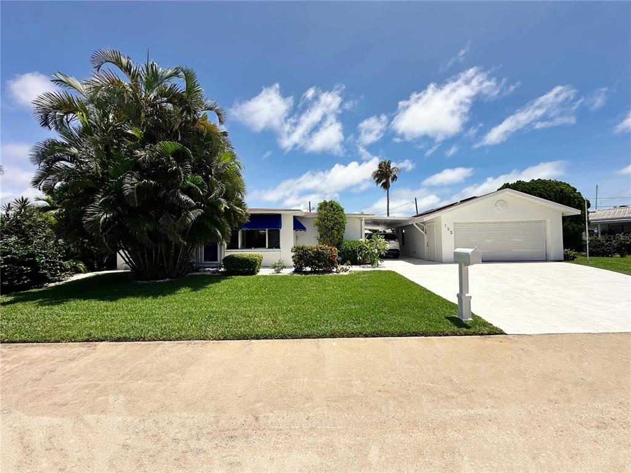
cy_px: 236
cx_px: 316
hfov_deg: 102.1
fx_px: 255
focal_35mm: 14
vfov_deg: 85.7
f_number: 2.2
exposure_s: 1/2817
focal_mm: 2.22
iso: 50
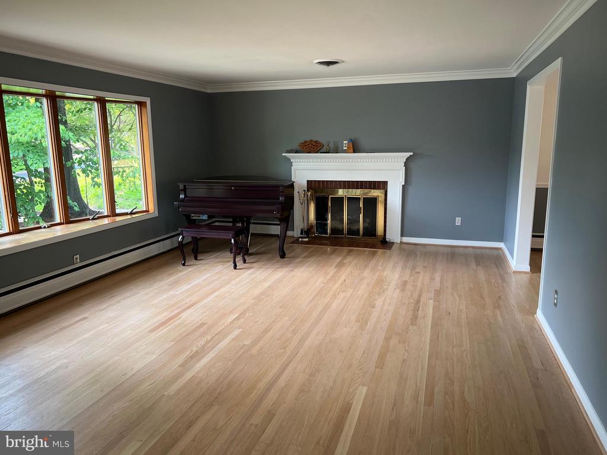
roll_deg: +1.0
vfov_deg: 53.1
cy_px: 228
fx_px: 456
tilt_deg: -11.5
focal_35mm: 26
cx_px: 304
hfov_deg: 67.3
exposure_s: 1/120
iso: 100
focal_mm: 5.7
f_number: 1.5
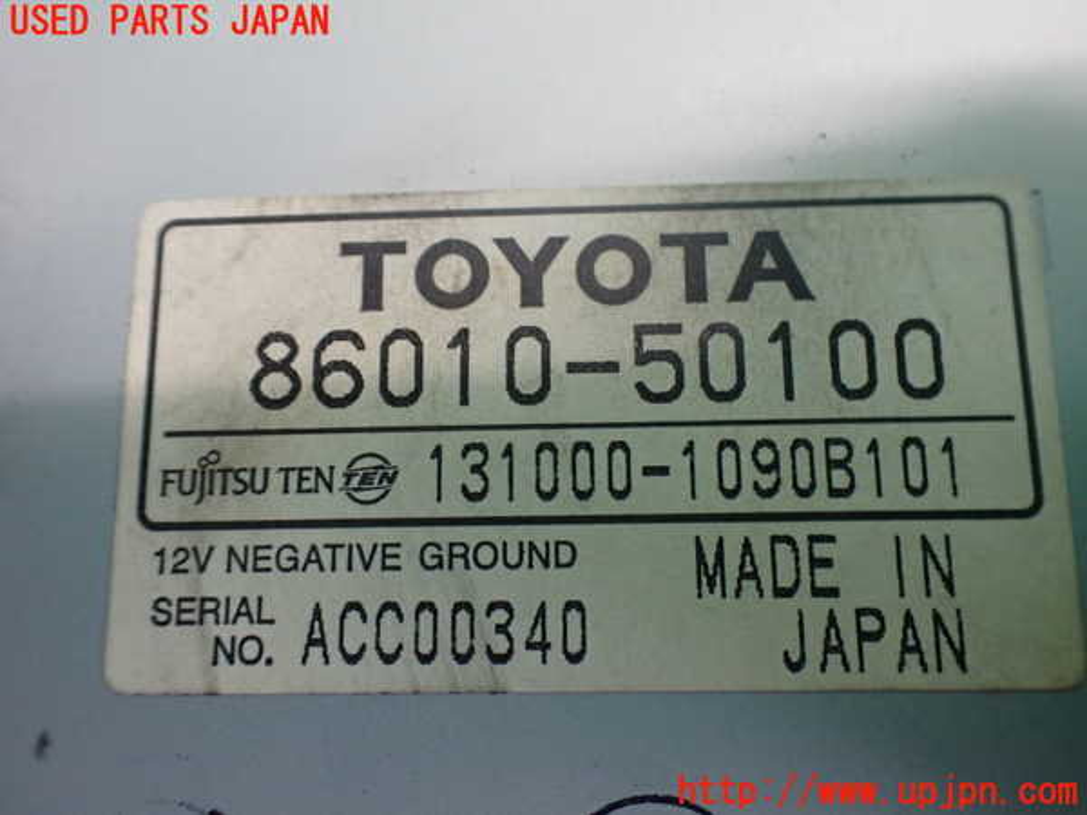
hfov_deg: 60.0
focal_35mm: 30
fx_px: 942
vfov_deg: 46.8
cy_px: 408
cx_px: 544
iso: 800
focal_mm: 5.4
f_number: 2.3
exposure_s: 1/125
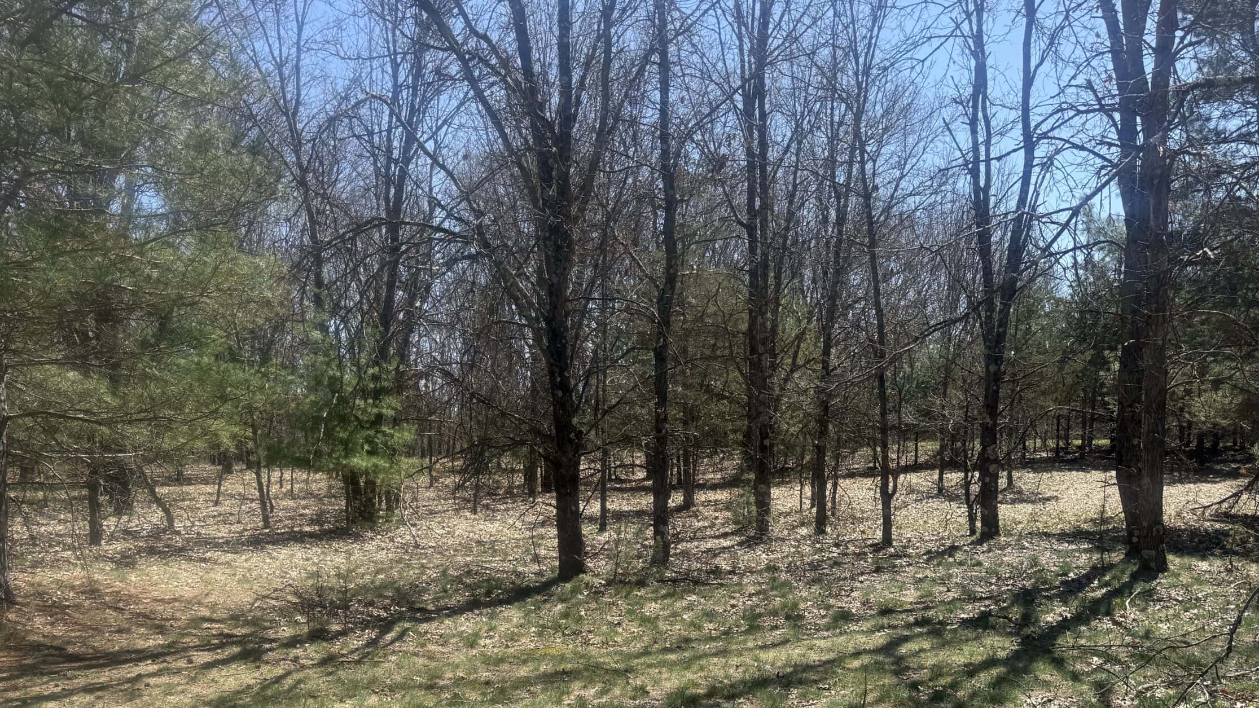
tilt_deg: -3.1
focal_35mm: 30
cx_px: 624
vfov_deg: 38.3
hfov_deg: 64.3
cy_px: 501
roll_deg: +0.4
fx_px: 1002
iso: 80
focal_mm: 6.76
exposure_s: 1/2232
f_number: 1.78
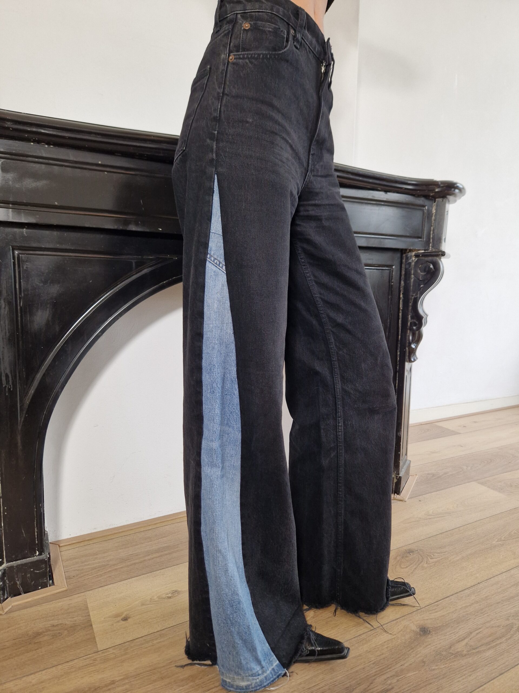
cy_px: 346
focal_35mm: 23
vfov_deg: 73.9
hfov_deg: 58.9
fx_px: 460
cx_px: 260
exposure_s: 1/100
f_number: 1.8
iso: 50
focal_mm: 5.4
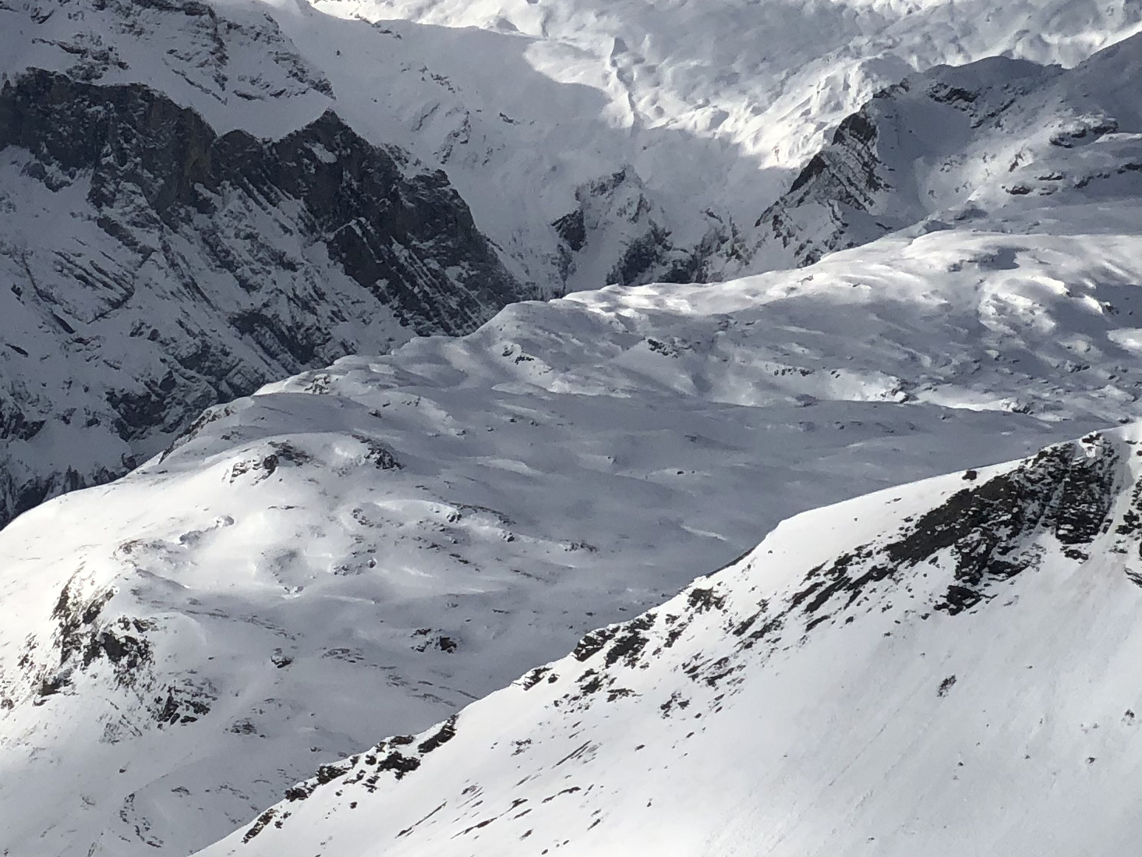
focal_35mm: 142
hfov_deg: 13.5
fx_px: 4685
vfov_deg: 10.4
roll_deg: +0.5
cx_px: -263
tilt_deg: -10.3
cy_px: 753
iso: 16
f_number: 2.4
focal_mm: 6
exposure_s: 1/1779
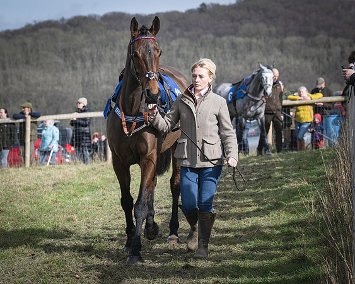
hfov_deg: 9.1
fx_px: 2238
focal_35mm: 213
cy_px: 133
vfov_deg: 7.3
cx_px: 178
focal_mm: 103
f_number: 5.6
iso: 400
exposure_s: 1/1600
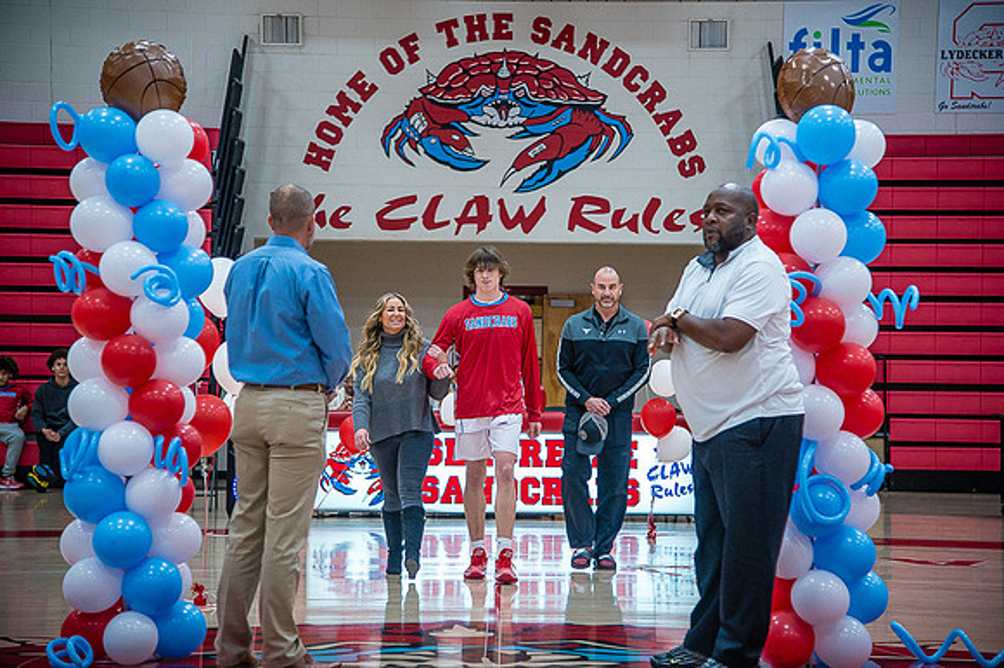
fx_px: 2397
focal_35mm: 86
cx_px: 502
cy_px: 334
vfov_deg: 15.9
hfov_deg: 23.7
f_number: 4
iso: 2000
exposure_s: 1/320
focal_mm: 86
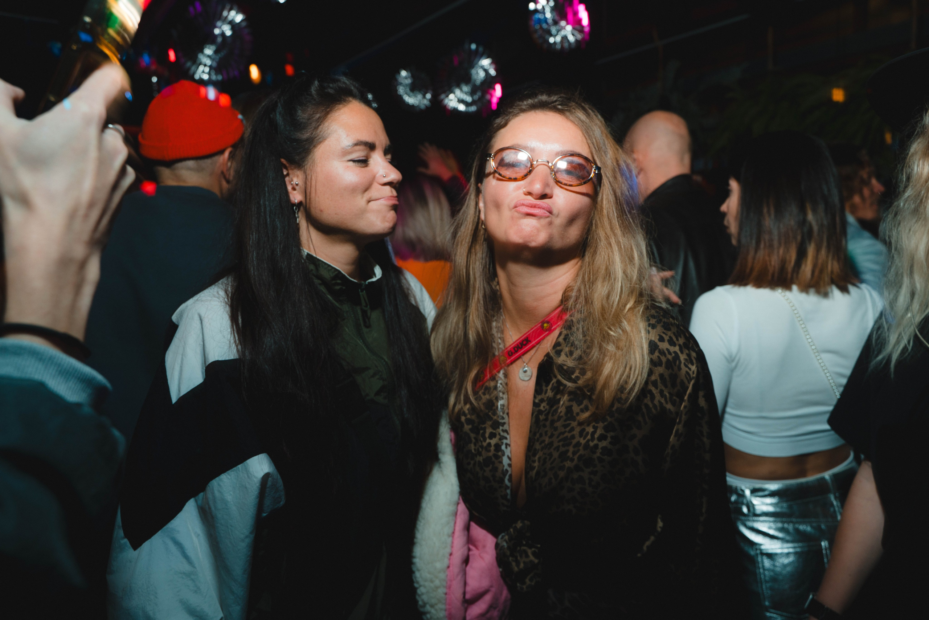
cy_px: 310
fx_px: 723
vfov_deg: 46.4
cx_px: 464
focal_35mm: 28
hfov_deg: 65.5
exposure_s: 1/13
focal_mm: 28
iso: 200
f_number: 5
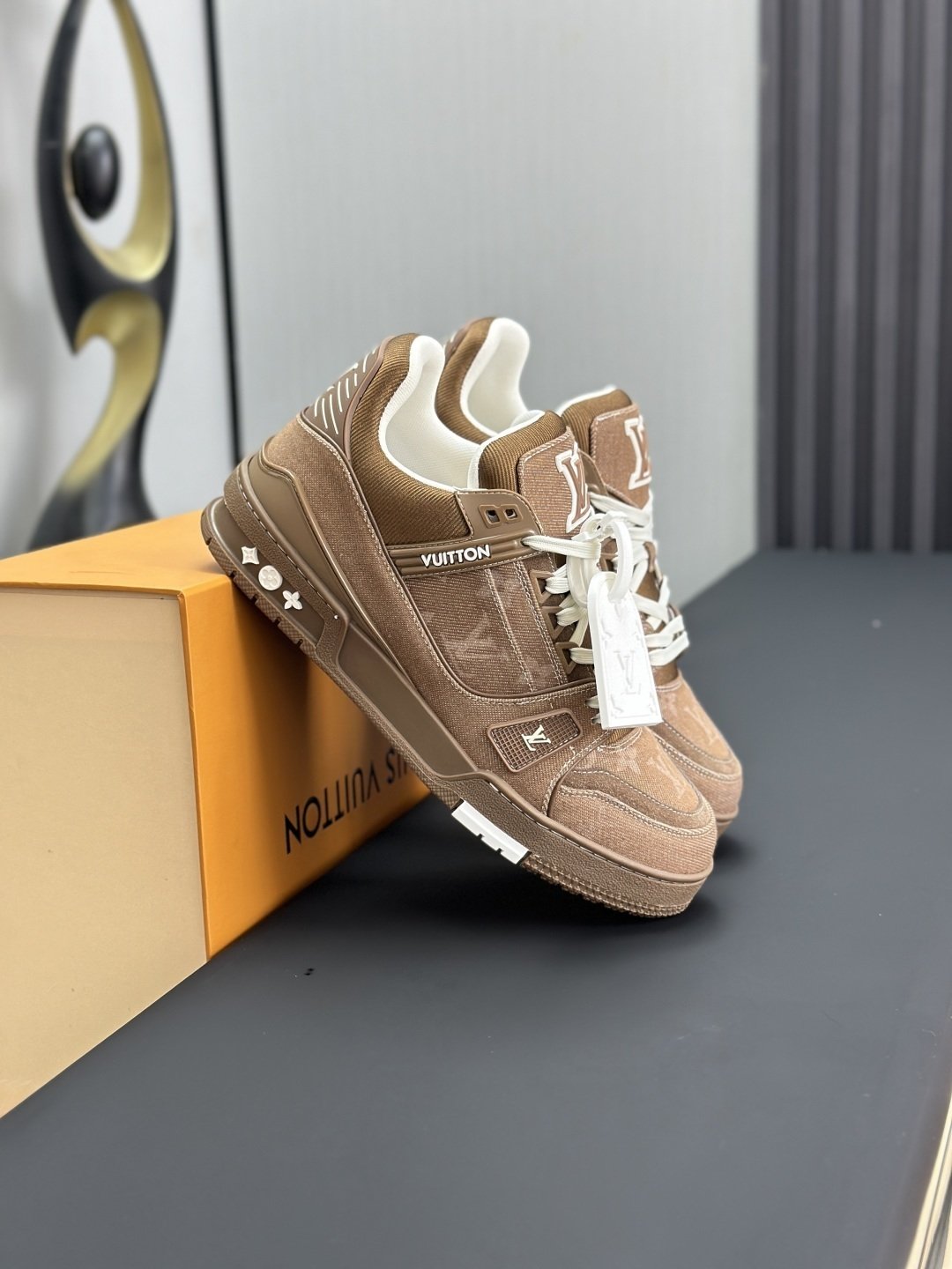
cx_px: 476
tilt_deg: -11.1
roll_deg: +1.2
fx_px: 1760
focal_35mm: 48
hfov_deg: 30.3
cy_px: 634
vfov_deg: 39.7
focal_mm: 6.86
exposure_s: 1/50
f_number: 1.78
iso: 80
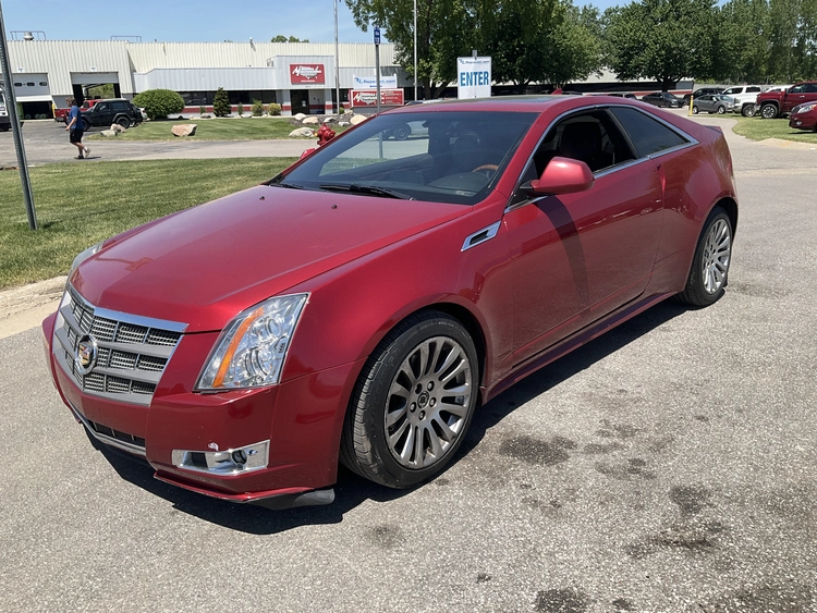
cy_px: 306
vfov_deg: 48.3
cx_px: 408
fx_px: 685
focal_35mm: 29
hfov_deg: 61.6
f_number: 1.8
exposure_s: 1/1412
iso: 25
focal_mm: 3
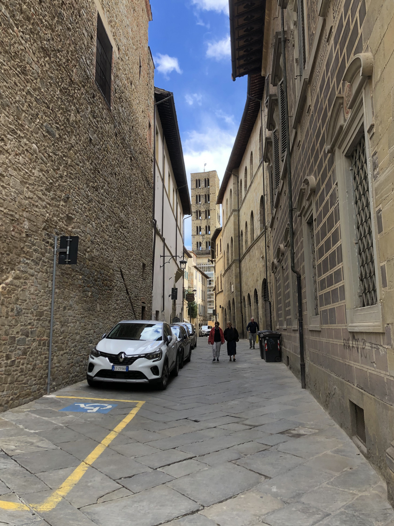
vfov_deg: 61.6
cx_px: 200
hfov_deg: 48.2
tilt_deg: +9.3
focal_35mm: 29
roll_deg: +0.9
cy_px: 255
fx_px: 440
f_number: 1.8
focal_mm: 4
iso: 20
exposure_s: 1/315
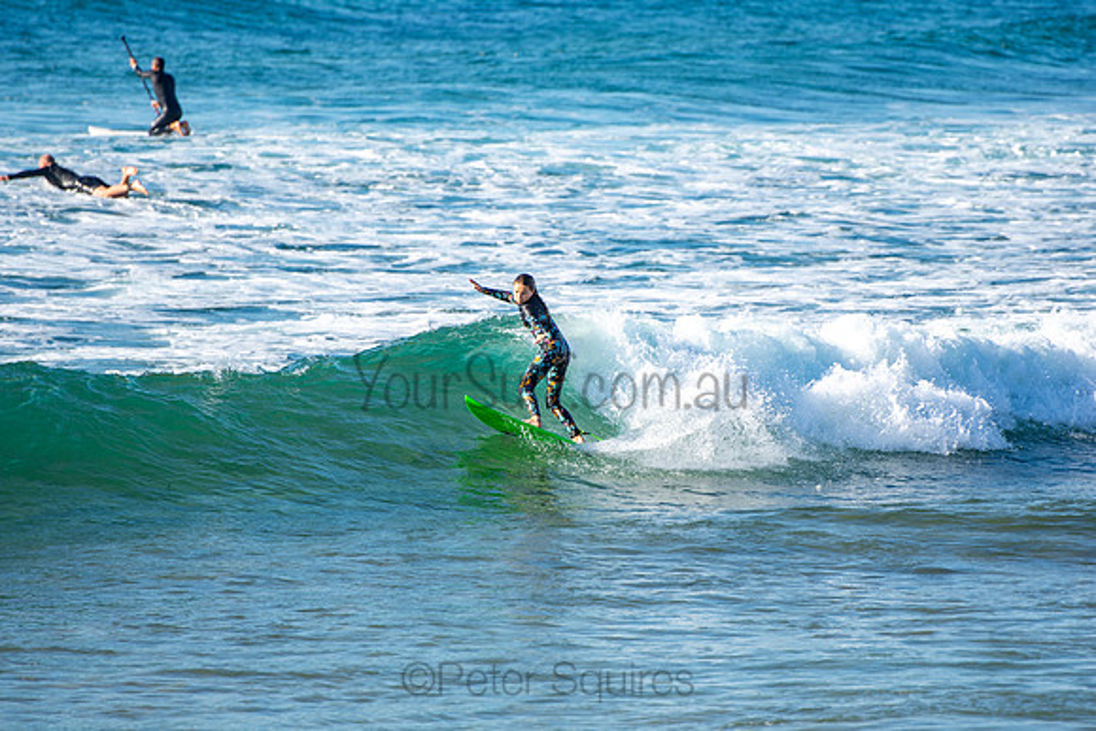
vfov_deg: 4.6
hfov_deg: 6.9
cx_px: 548
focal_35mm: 300
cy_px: 366
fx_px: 9135
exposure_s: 1/1250
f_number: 3.2
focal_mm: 200
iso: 100
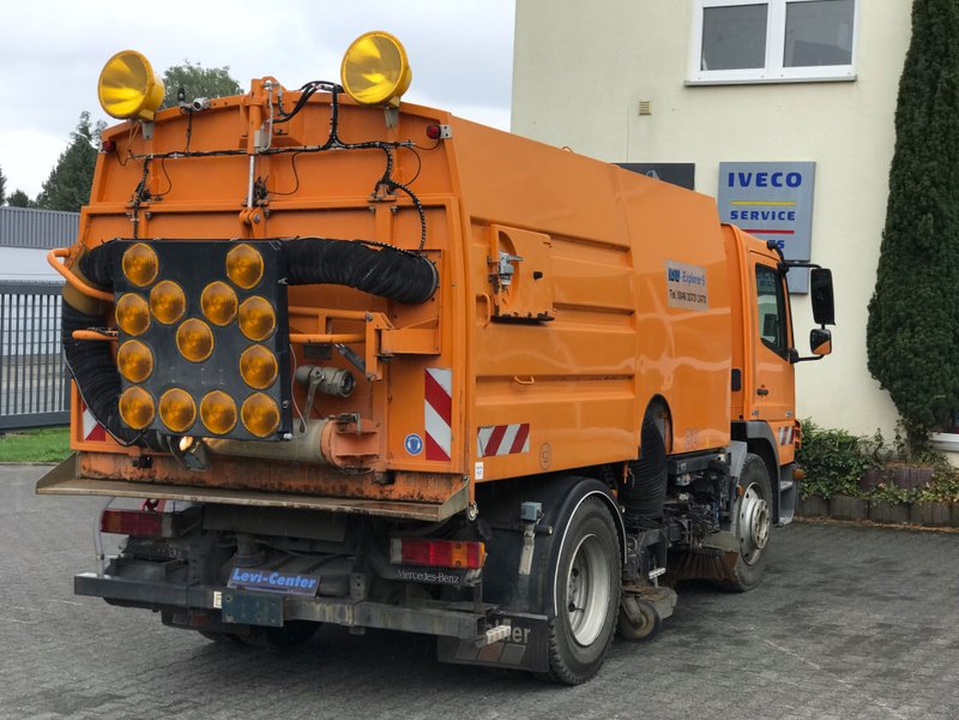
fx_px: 1579
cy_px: 360
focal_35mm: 57
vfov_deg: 25.7
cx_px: 480
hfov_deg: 33.8
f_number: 2.8
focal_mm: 6.6
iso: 20
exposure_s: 1/217
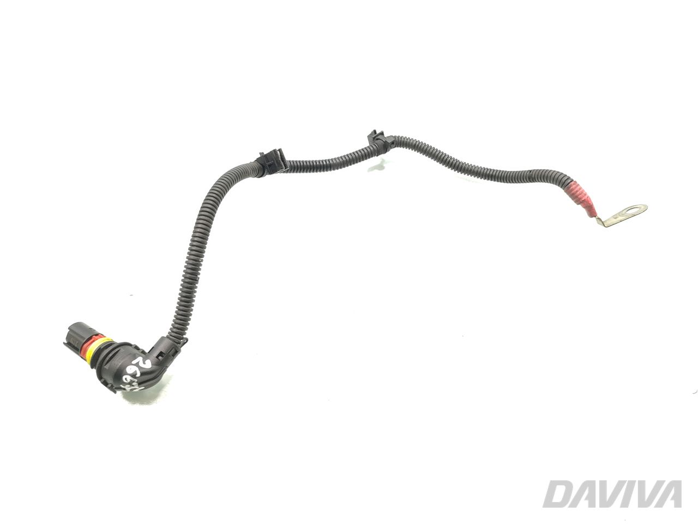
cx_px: 349
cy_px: 262
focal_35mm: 24
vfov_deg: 56.8
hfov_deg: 71.6
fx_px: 484
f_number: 1.89
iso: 320
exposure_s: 1/100
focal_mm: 5.89
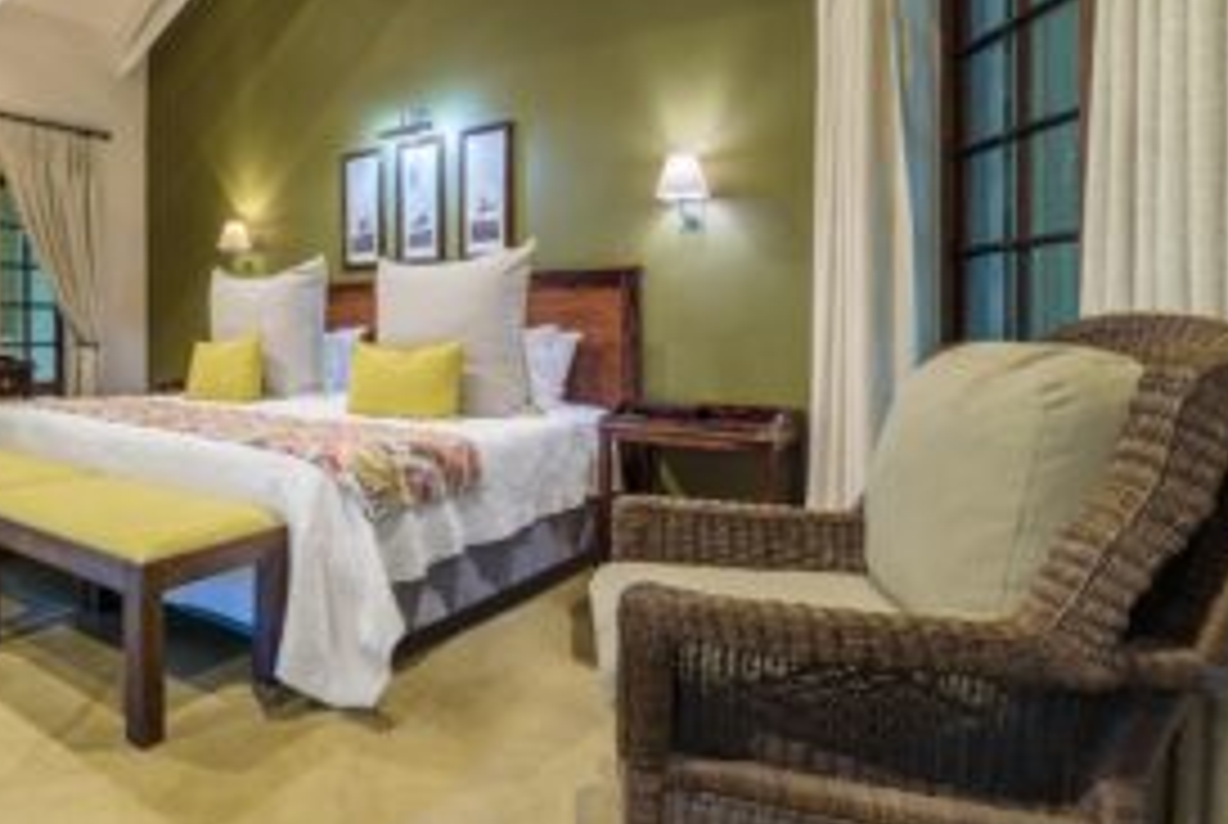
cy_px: 333
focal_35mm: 23
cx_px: 290
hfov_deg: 70.3
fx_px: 786
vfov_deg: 54.9
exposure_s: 1/4
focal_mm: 14
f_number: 8
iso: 100
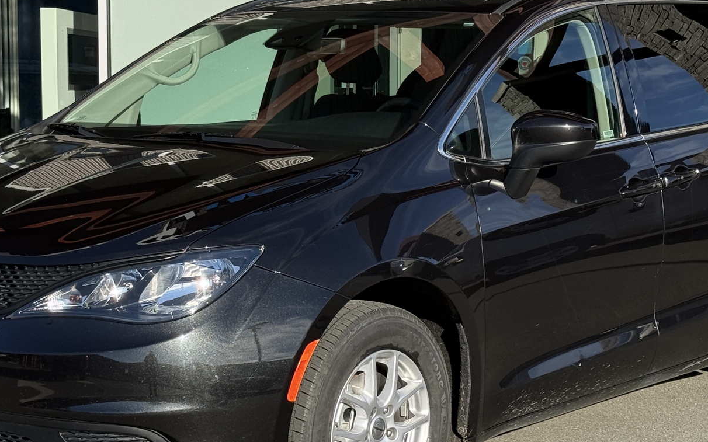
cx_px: 348
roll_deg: -0.2
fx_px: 1659
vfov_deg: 15.2
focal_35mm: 86
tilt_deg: -4.8
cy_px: 249
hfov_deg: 24.1
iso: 64
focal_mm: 6.76
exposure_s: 1/2865
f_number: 1.78
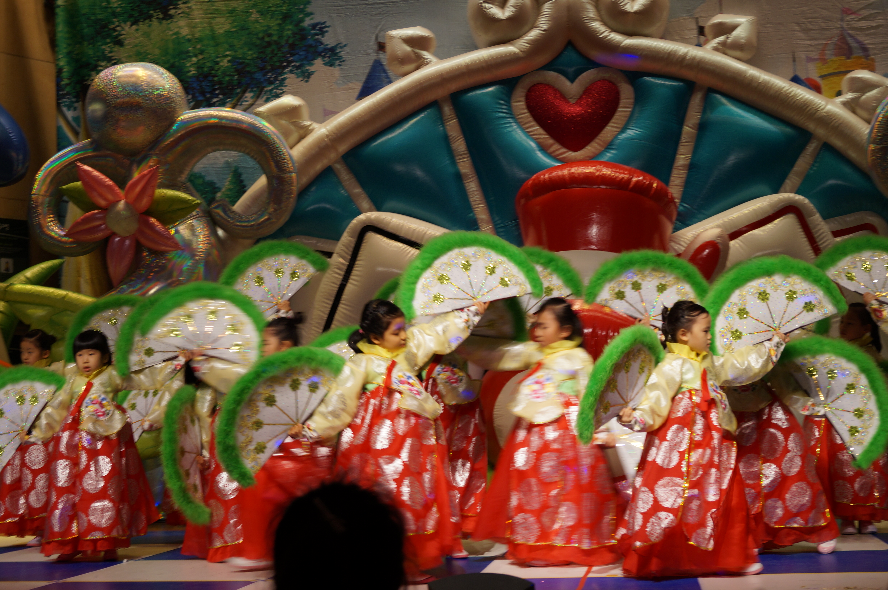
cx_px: 444
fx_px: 1294
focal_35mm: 52
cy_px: 295
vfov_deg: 25.7
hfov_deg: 37.9
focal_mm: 35
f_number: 5
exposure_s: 1/60
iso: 125
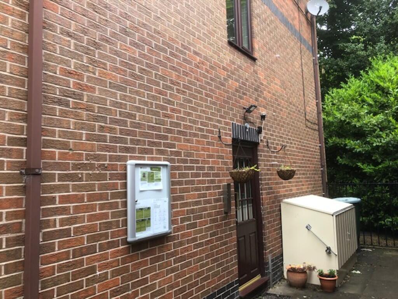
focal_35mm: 28
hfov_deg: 63.4
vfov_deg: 49.7
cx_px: 199
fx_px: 322
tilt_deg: +5.9
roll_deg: +2.9
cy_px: 150
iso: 50
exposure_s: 1/120
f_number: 1.8
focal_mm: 3.99
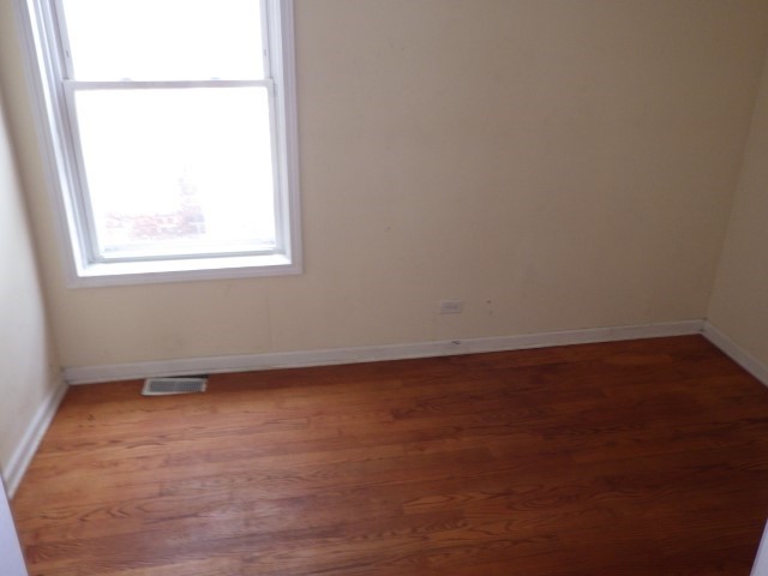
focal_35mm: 28
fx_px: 621
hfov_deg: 63.4
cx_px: 384
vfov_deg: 49.7
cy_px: 288
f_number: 3.5
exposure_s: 1/45
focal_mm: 5
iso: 250
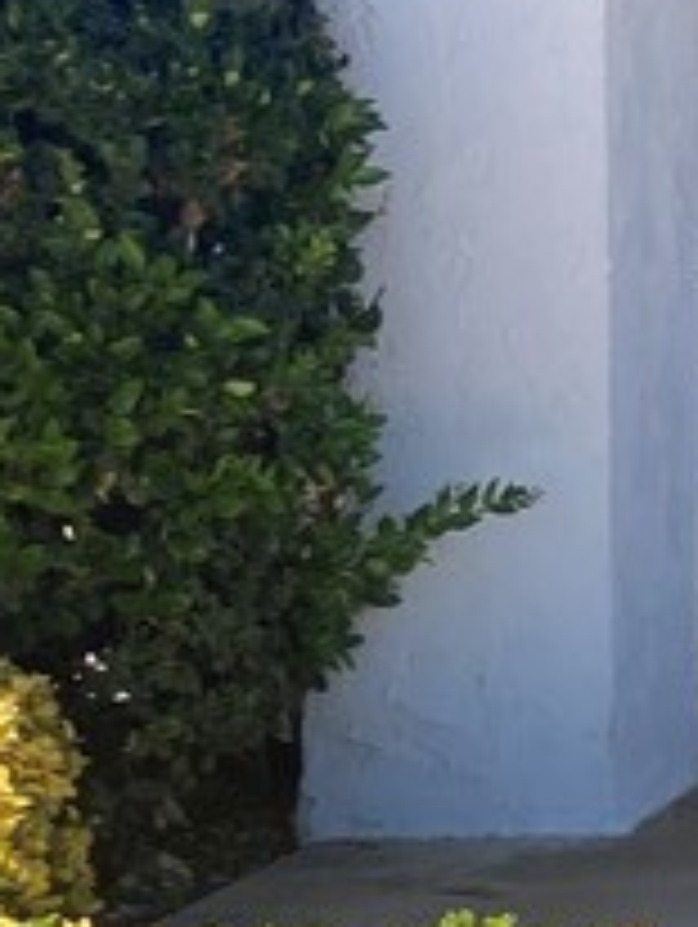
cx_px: 1319
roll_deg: +0.2
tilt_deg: -1.7
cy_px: 292
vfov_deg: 14.2
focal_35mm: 139
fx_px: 3729
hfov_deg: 10.0
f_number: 1.8
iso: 20
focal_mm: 3.99
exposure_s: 1/1043
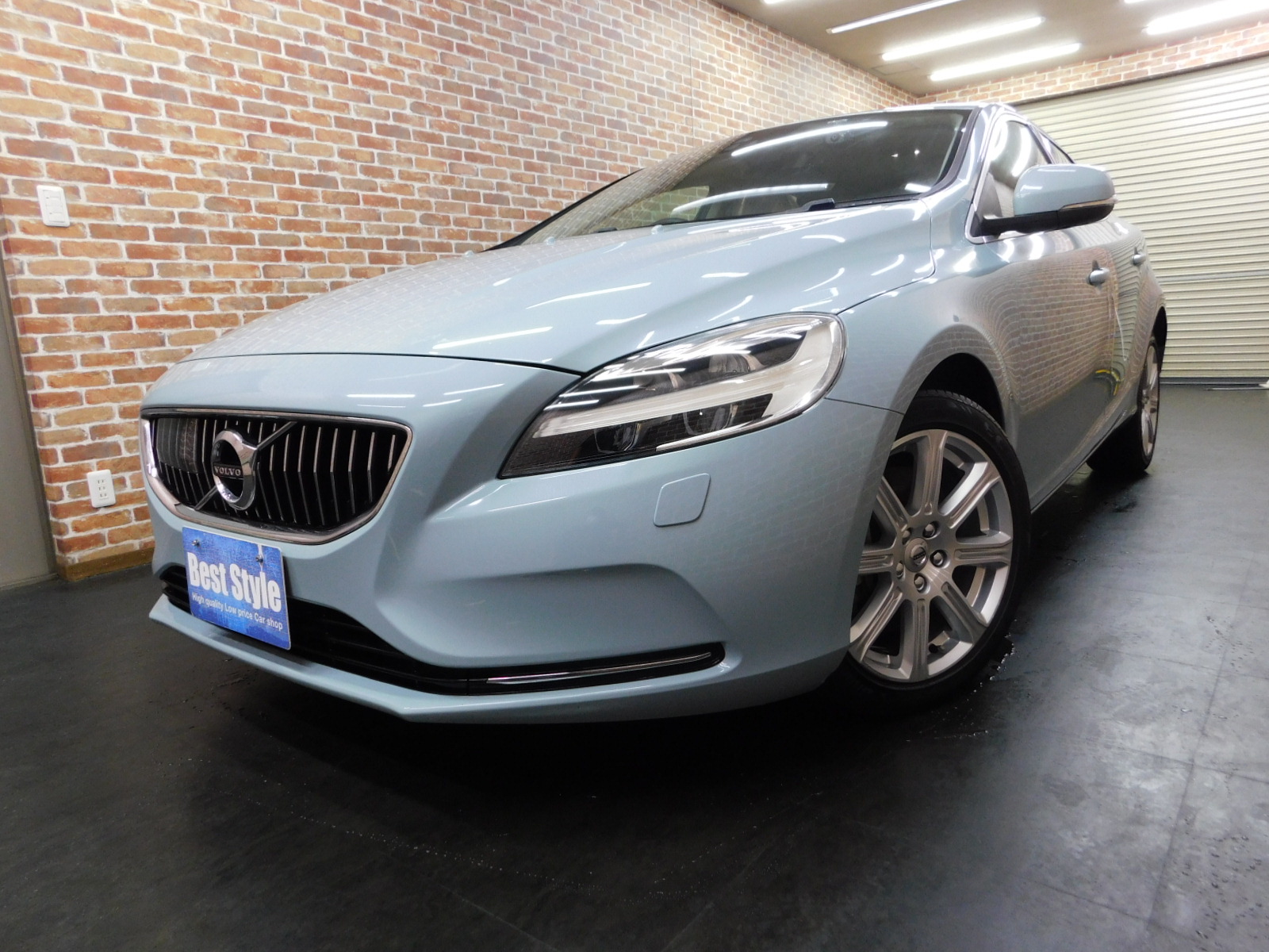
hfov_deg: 73.9
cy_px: 476
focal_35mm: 23
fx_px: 843
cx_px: 634
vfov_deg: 58.9
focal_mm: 4
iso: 220
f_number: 3
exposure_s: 1/30
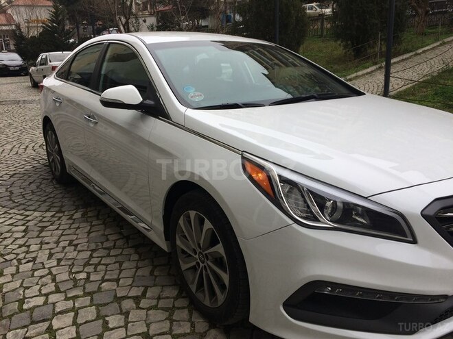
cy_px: 170
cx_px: 226
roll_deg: +0.6
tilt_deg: -18.7
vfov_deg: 48.2
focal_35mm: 29
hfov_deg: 61.7
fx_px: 380
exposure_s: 1/641
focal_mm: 4.15
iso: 32
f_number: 2.2
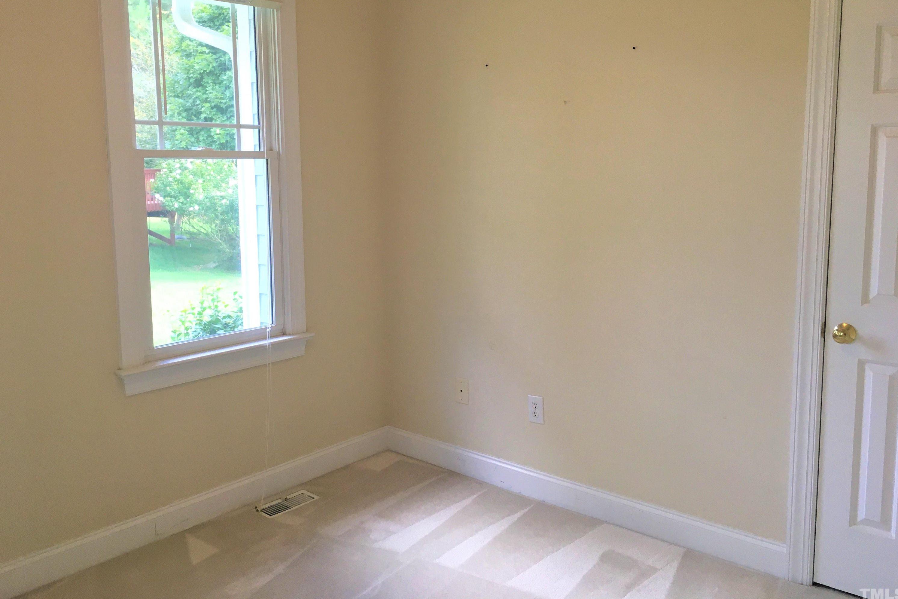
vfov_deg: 42.2
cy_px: 257
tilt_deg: -6.4
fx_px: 773
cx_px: 447
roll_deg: -0.4
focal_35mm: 31
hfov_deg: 60.3
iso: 25
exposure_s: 1/30
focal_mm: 4.15
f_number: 2.2
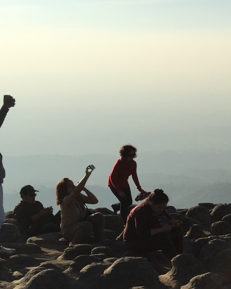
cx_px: 339
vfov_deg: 24.1
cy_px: 225
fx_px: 667
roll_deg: -0.3
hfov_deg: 17.8
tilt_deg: -13.6
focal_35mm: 78
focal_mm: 4.15
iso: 32
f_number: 2.2
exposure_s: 1/3597
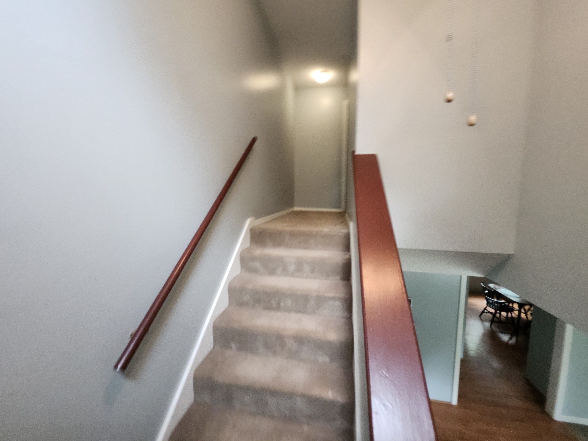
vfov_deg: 89.9
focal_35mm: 13
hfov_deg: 106.2
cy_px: 220
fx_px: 221
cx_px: 294
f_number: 2.2
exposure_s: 1/30
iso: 320
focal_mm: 1.74
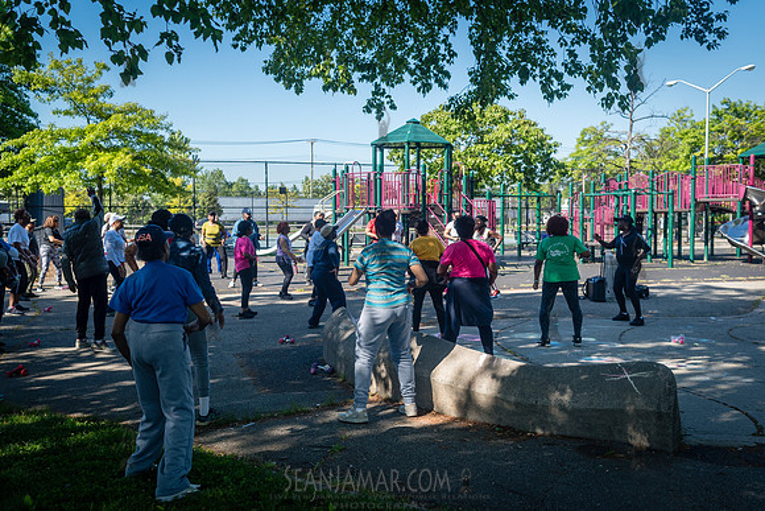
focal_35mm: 36
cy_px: 256
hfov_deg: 52.8
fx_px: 771
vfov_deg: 36.6
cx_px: 382
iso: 200
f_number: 4.5
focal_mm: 35
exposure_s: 1/800
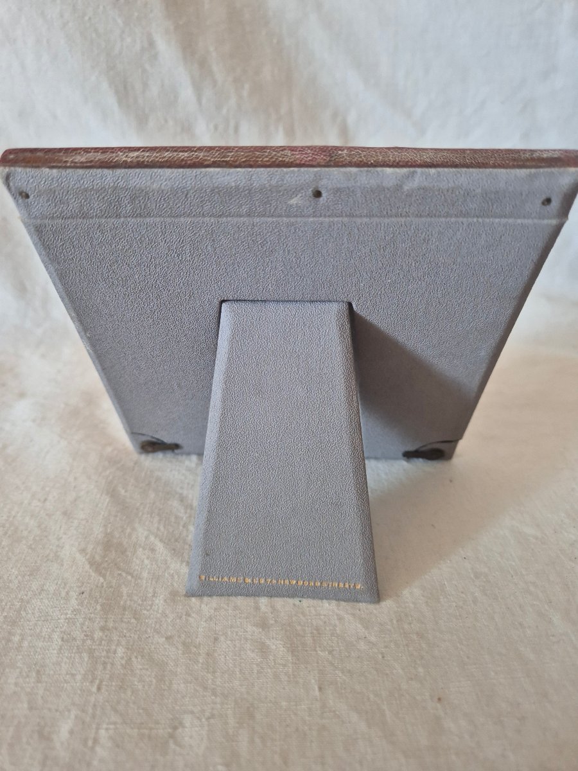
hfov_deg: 58.9
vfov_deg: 73.9
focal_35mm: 23
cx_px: 289
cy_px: 386
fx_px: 512
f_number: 1.8
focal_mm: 5.4
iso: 160
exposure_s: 1/100
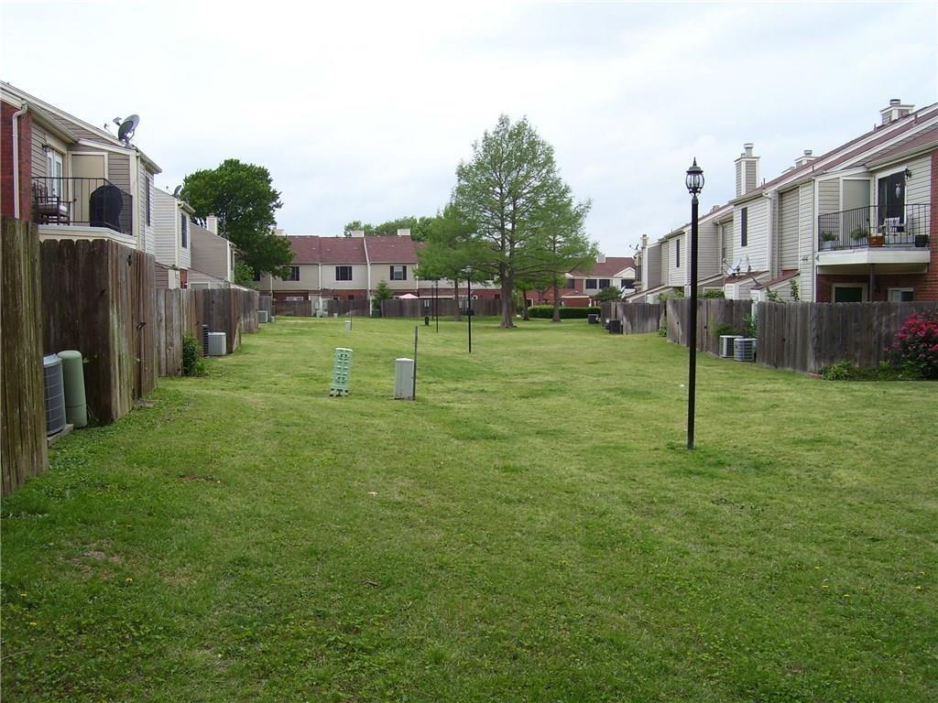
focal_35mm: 34
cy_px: 352
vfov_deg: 41.8
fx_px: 921
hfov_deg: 54.0
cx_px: 469
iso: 80
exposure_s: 1/250
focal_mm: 5.6
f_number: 4.8
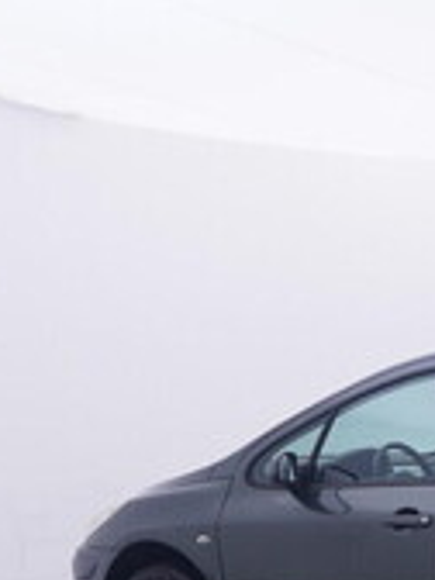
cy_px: 485
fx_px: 1182
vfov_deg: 26.9
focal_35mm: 71
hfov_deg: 19.2
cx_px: 568
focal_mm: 15
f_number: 5
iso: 200
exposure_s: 1/80
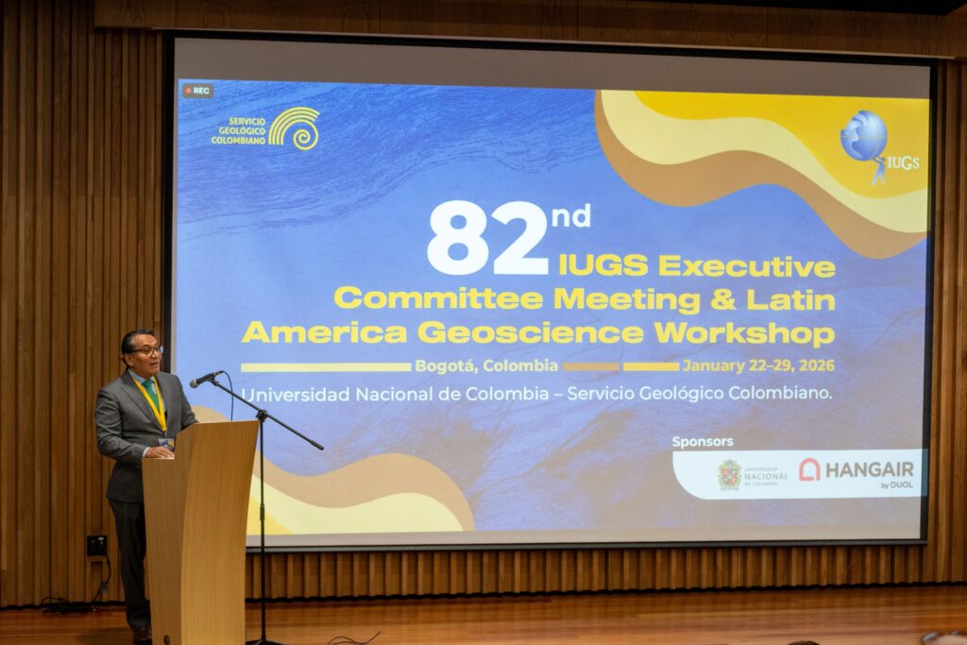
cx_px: 484
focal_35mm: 75
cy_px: 322
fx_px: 2015
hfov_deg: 27.0
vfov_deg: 18.2
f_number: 2.8
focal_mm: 75
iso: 3200
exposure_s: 1/200
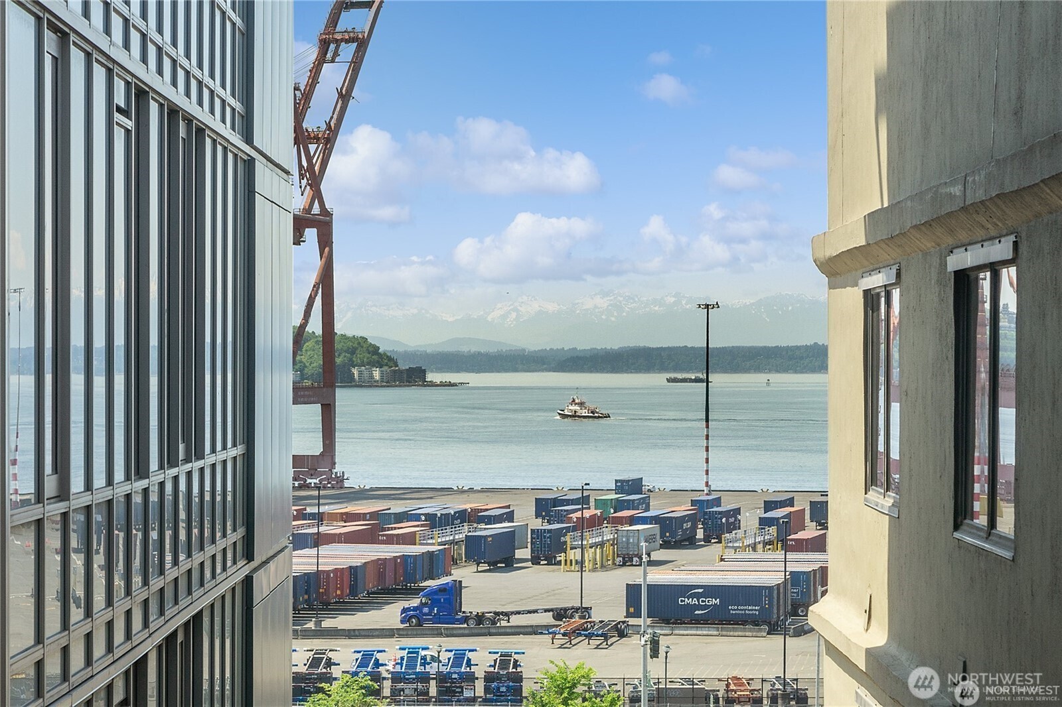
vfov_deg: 13.0
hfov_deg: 19.5
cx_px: 531
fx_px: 3097
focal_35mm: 105
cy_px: 354
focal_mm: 70
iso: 200
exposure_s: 1/500
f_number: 8
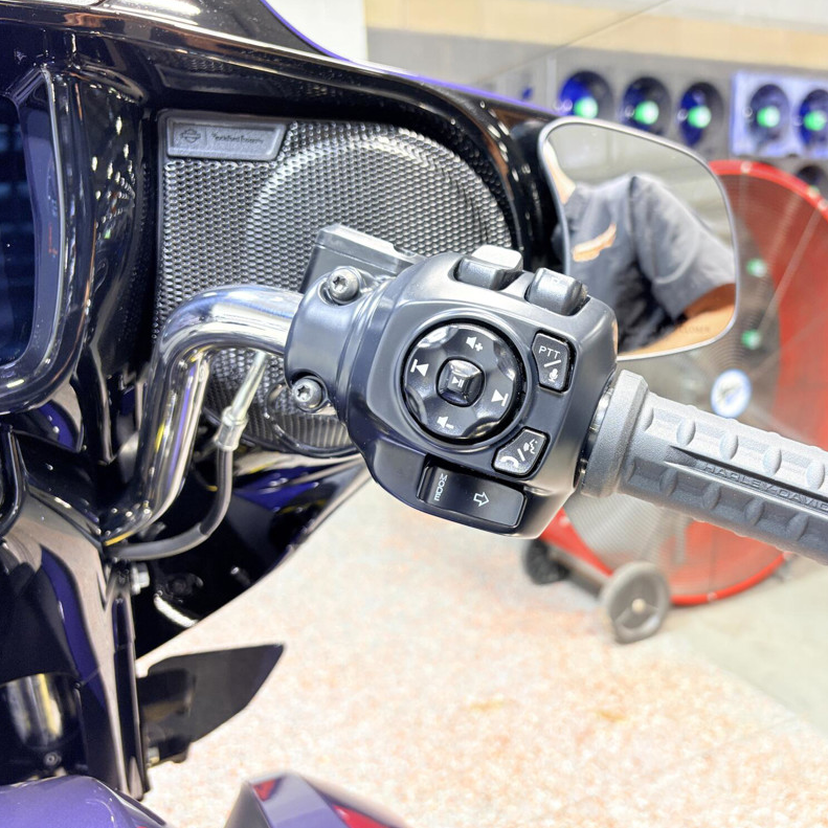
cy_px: 417
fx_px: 839
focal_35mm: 31
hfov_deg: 51.9
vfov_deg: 52.5
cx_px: 522
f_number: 1.6
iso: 80
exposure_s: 1/60
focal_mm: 5.96
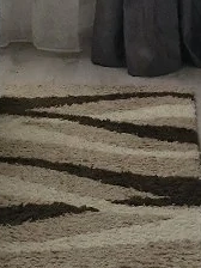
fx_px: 1061
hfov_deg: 10.8
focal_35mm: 137
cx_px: 78
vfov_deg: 14.0
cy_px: -46
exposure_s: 1/100
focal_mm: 5.54
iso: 1000
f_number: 1.8
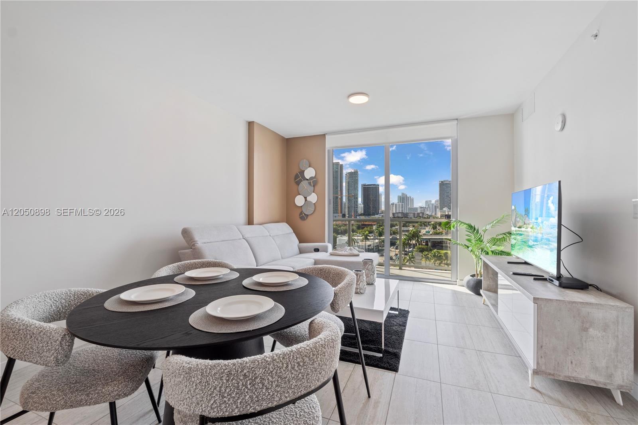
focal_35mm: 15
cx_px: 319
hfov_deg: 100.4
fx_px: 266
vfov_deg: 77.3
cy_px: 212
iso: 100
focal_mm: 10
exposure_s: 1/2.5
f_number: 9
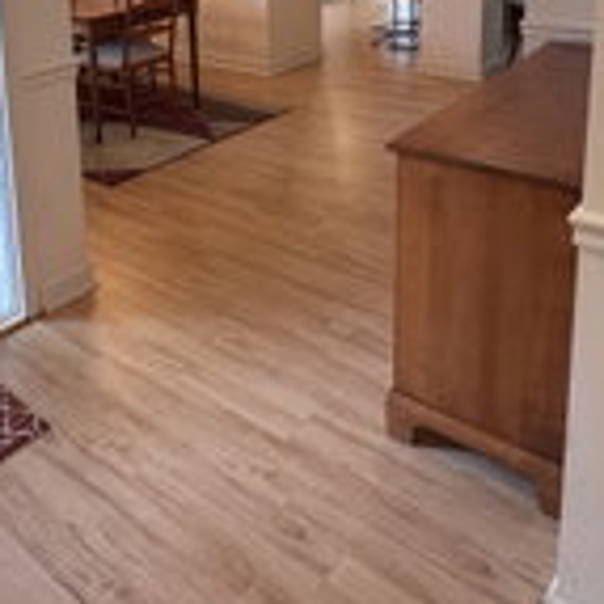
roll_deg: +2.4
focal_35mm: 37
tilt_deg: -12.8
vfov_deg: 40.9
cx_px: 171
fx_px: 730
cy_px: 42
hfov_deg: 43.8
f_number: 2.2
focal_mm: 2.22
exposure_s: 1/120
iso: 250
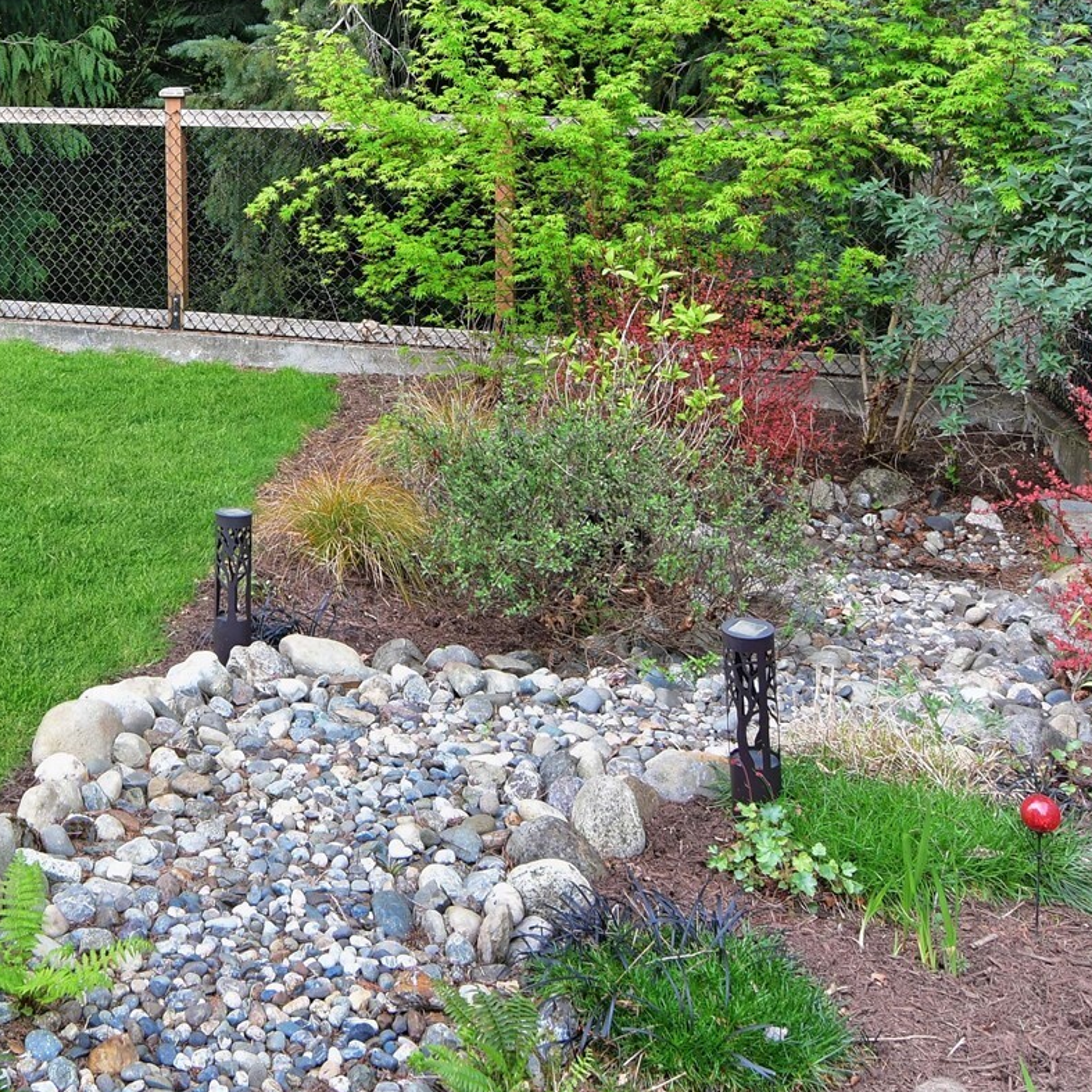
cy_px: 381
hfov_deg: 35.6
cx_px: 66
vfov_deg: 38.0
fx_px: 1570
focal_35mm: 44
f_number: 13
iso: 125
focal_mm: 16
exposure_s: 1/10
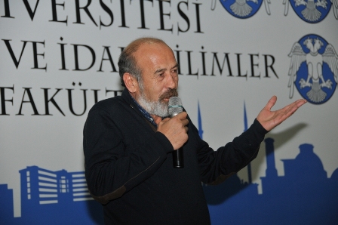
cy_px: 112
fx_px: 1267
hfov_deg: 15.2
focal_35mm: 135
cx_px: 169
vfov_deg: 10.1
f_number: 5.3
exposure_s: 1/60
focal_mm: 90
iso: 500
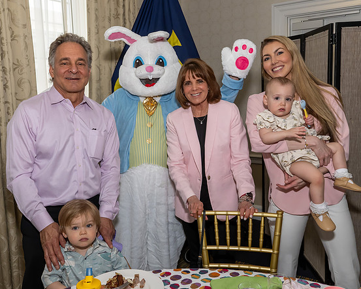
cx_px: 171
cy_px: 136
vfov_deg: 43.3
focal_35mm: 34
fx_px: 363
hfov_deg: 52.8
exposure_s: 1/250
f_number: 8
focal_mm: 18
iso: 500
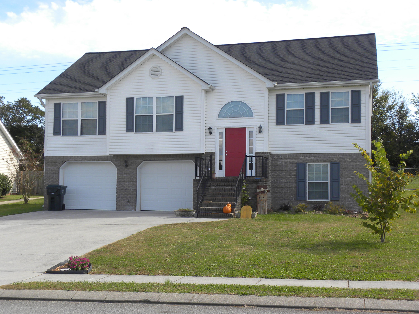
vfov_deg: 31.5
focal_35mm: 46
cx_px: 210
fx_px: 557
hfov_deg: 41.2
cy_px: 157
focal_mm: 8.2
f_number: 4.5
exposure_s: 1/182
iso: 64
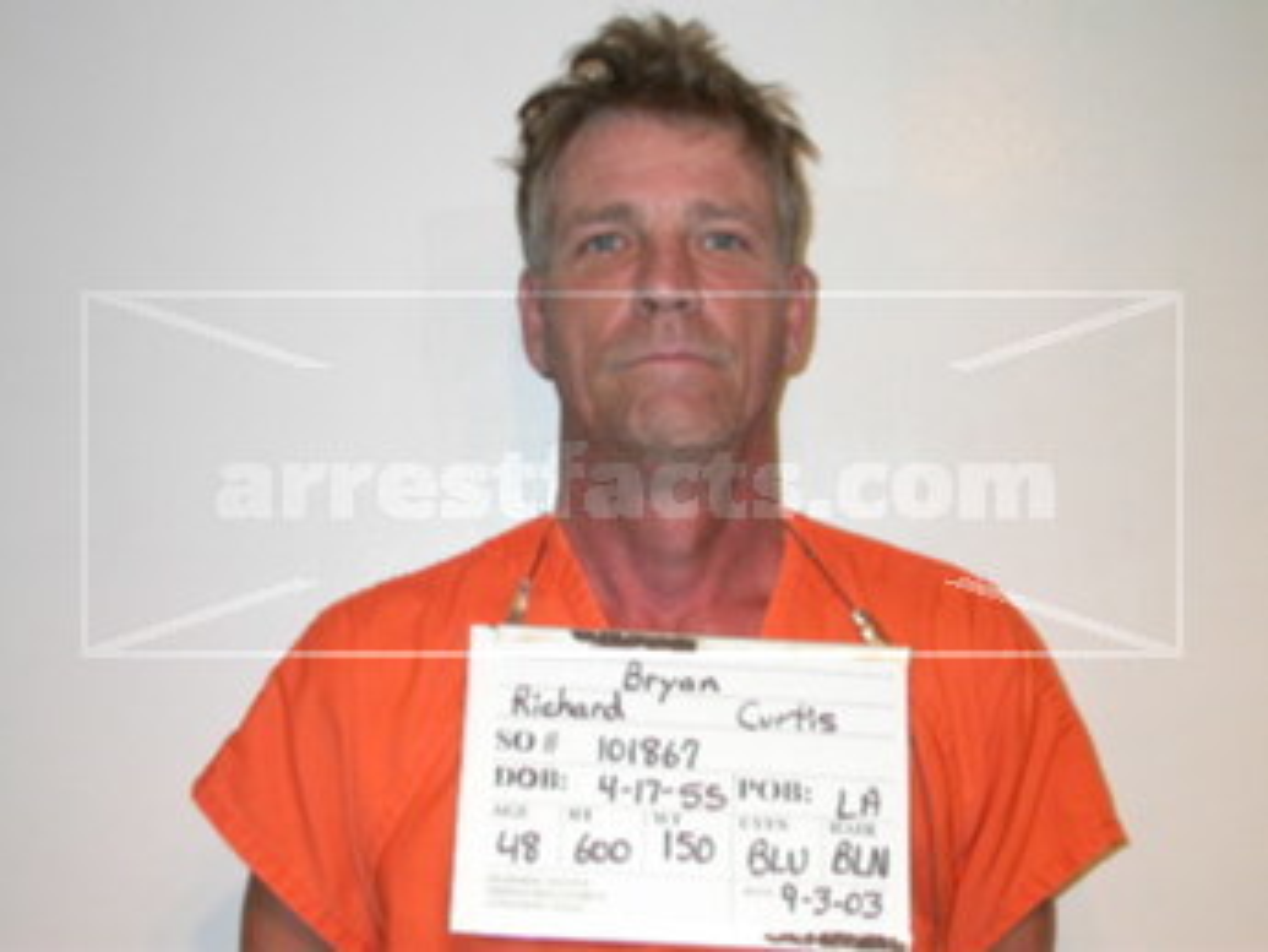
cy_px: 476
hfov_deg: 31.7
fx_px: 2235
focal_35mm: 61
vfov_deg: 24.0
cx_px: 634
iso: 100
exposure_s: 1/60.3
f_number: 3.1
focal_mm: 12.7
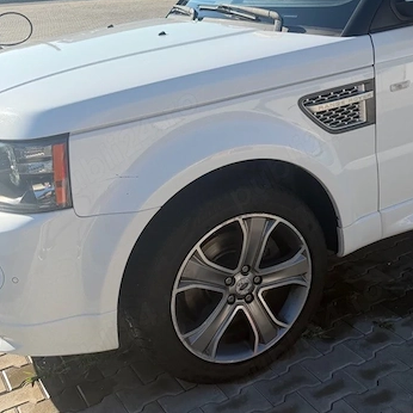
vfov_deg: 34.6
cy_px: 179
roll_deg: +1.6
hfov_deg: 33.3
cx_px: 353
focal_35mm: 49
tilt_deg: -20.4
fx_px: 661
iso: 80
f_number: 1.78
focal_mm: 6.76
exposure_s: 1/2801
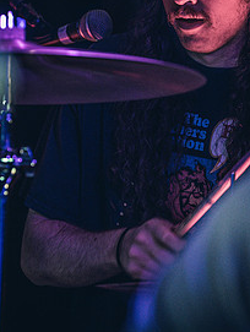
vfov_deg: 4.8
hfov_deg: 3.6
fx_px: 3948
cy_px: 112
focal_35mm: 411
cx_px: 176
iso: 1600
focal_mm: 200
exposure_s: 1/200
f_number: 4.5
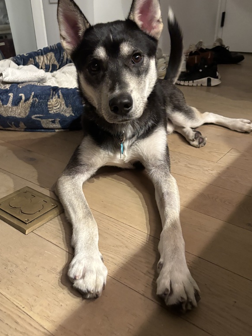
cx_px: 106
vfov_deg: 53.9
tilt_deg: -23.5
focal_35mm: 34
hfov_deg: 41.7
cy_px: 157
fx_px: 330
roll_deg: +2.3
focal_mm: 5.96
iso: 640
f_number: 1.6
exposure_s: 1/40
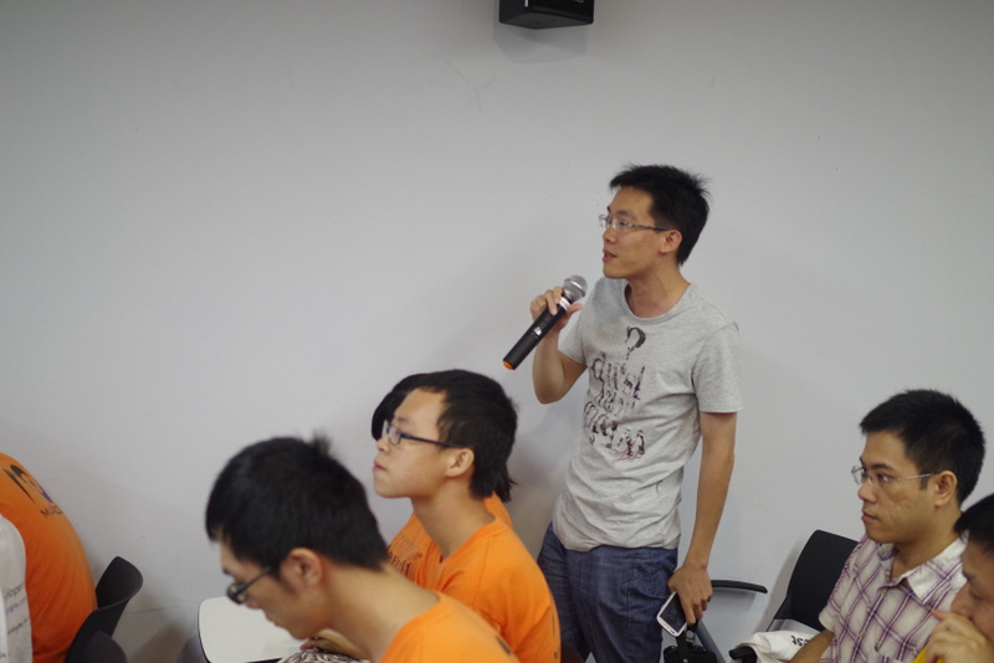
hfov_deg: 38.2
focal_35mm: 52
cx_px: 497
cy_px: 332
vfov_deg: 26.0
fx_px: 1436
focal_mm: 35
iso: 800
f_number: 2.4
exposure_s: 1/60
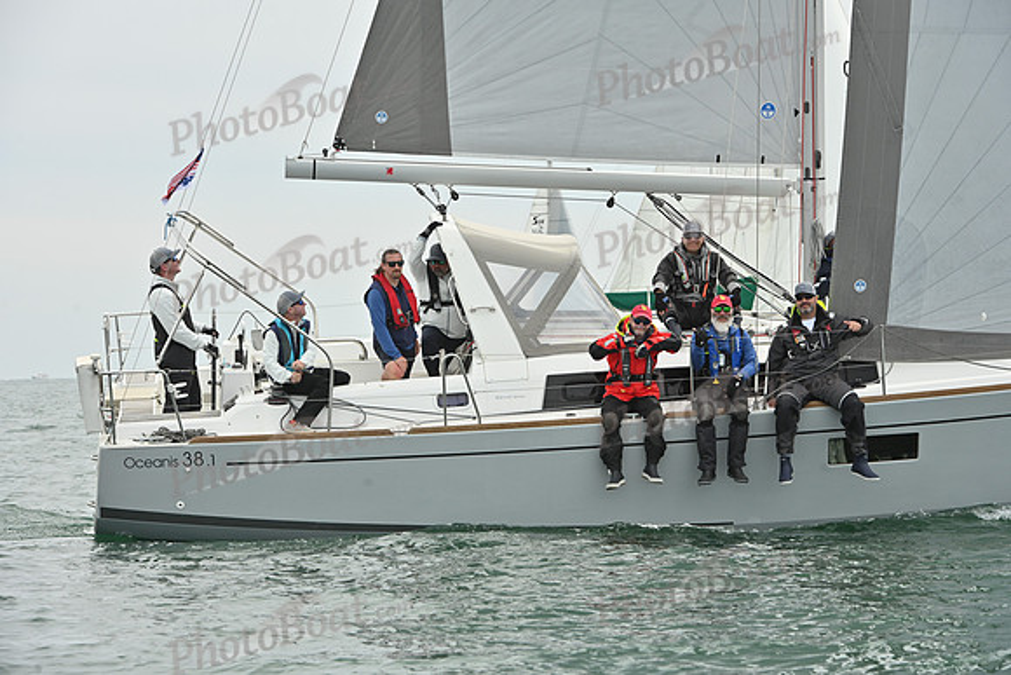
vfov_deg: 8.9
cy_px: 338
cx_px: 506
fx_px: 4354
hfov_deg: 13.2
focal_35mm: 155
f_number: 9
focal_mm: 155
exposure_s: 1/800
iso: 320
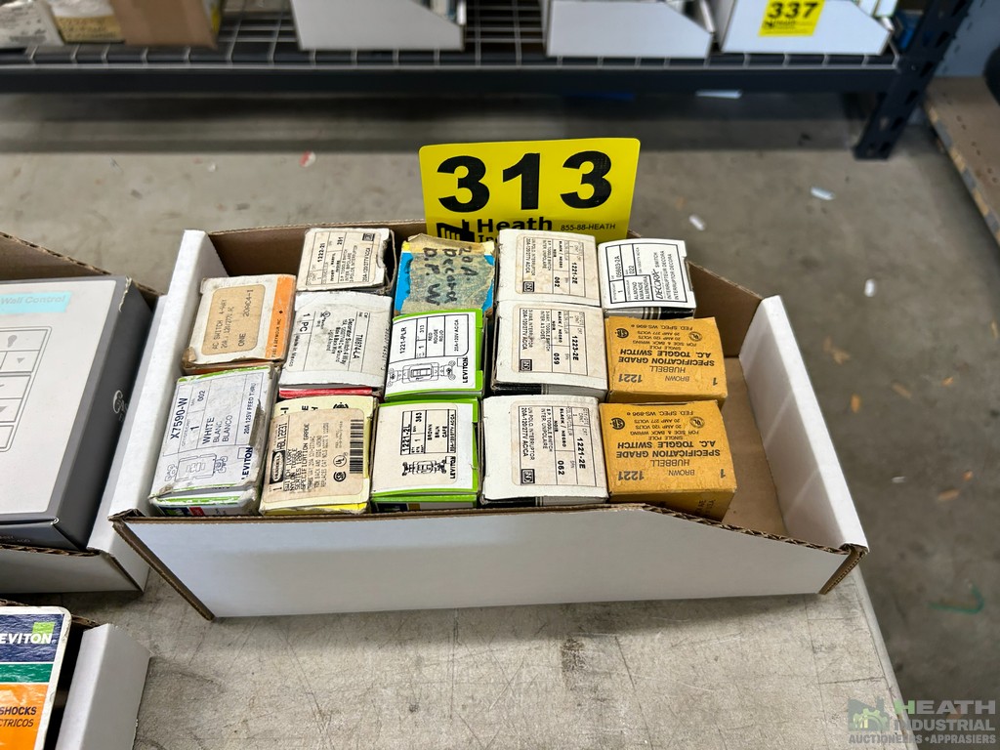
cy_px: 375
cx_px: 500
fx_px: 751
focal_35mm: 26
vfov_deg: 53.1
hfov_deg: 67.3
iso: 100
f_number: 1.5
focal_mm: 5.7
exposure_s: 1/120
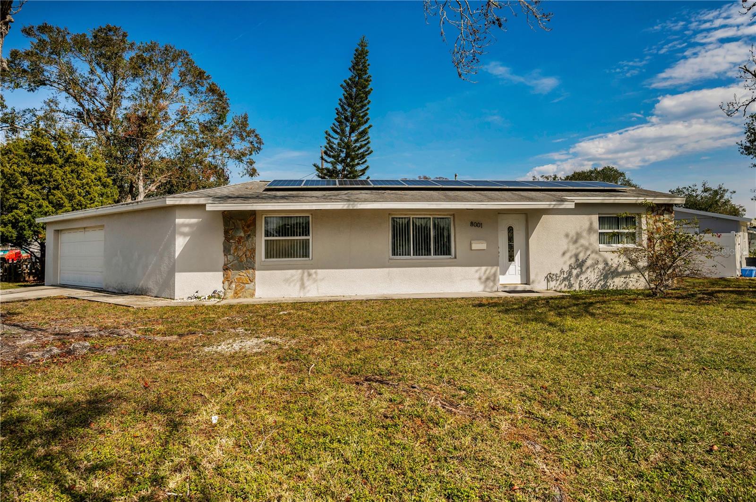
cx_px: 378
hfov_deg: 81.3
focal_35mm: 21
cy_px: 251
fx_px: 440
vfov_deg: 59.4
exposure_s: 1/3200
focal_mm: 21
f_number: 7.1
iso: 250
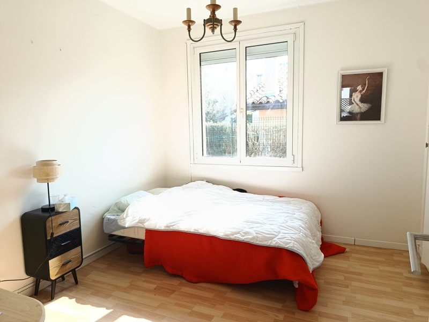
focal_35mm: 24
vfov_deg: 56.8
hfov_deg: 71.6
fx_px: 297
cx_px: 214
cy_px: 161
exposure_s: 1/100
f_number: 1.7
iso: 131
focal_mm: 5.24
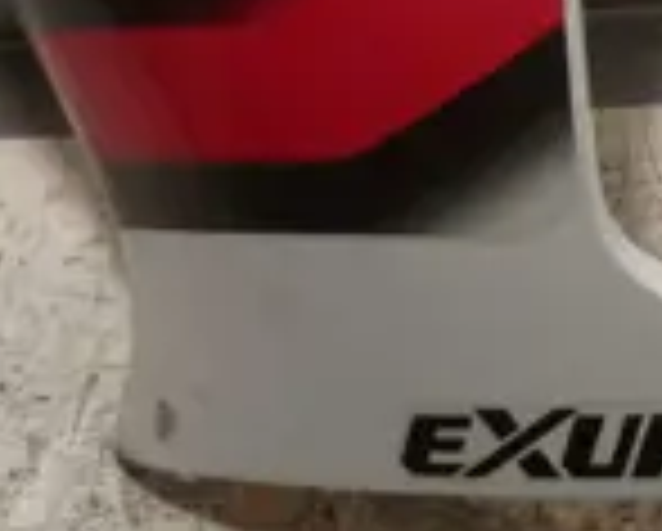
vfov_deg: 14.0
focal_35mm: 105
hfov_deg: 18.1
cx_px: 531
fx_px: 2060
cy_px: -216
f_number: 2.8
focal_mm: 5.5
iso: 80
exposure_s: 1/30
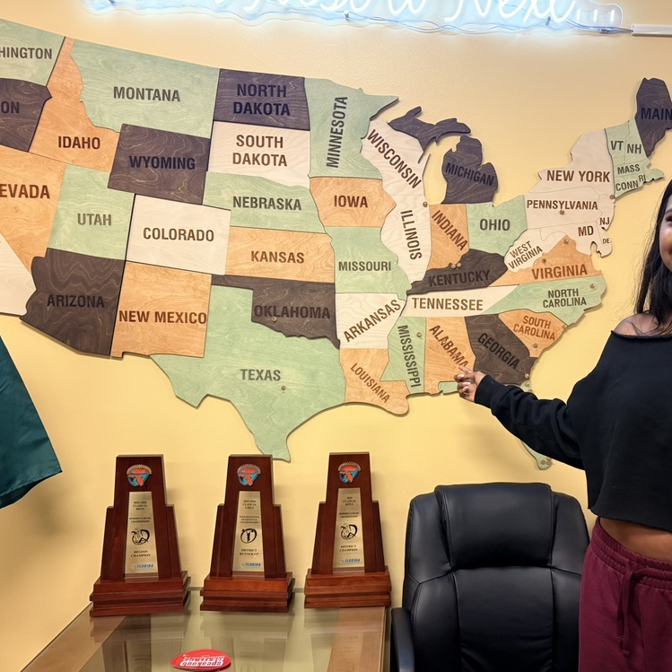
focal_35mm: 29
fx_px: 637
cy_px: 338
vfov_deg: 55.6
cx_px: 422
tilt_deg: -4.9
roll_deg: -0.9
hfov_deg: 55.0
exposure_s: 1/49
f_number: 1.78
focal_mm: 6.76
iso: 320
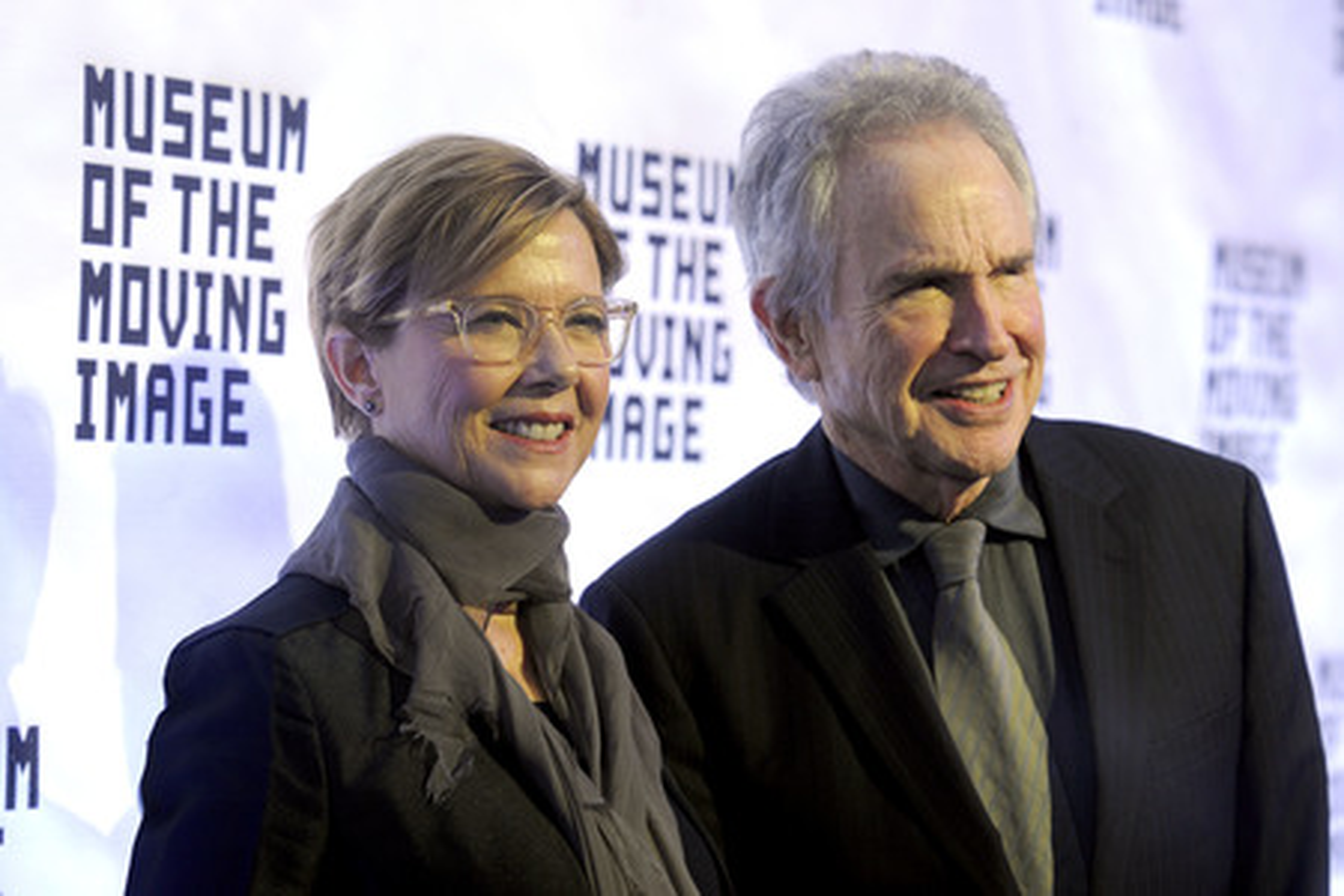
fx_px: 3920
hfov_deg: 19.5
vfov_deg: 13.0
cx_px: 672
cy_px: 448
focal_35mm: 105
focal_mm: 105
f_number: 4.5
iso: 1600
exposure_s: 1/160
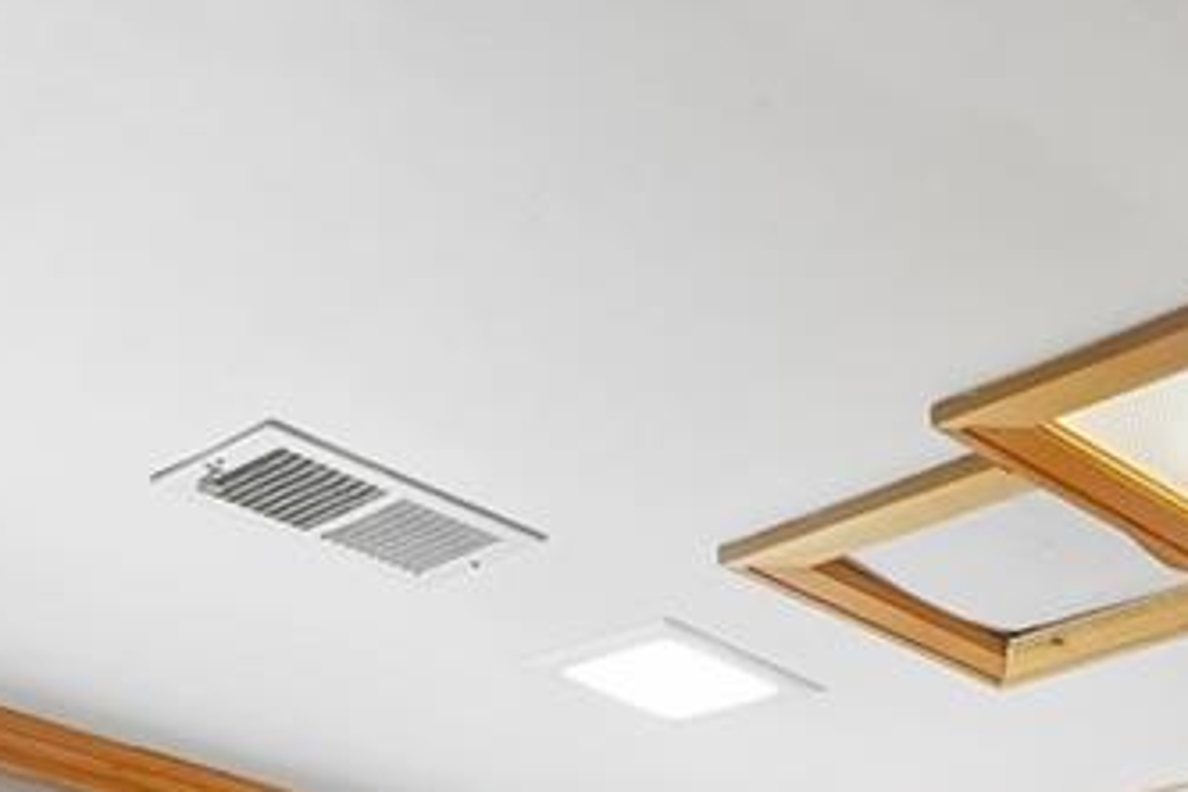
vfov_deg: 15.1
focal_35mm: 72
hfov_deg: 26.0
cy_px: 1609
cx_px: 1291
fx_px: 2376
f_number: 8
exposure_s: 1/4
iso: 800
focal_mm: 10
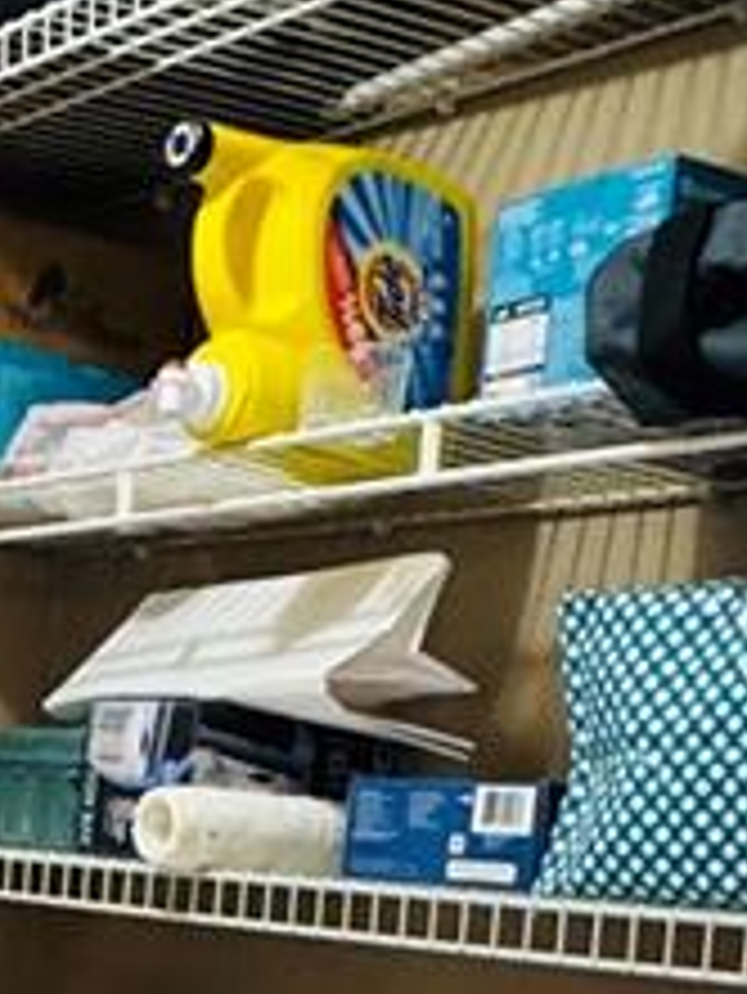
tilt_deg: -4.4
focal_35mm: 76
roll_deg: -3.9
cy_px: 976
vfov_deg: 24.6
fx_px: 2185
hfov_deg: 18.4
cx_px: -140
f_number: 2.2
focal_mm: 2.22
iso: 640
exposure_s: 1/60
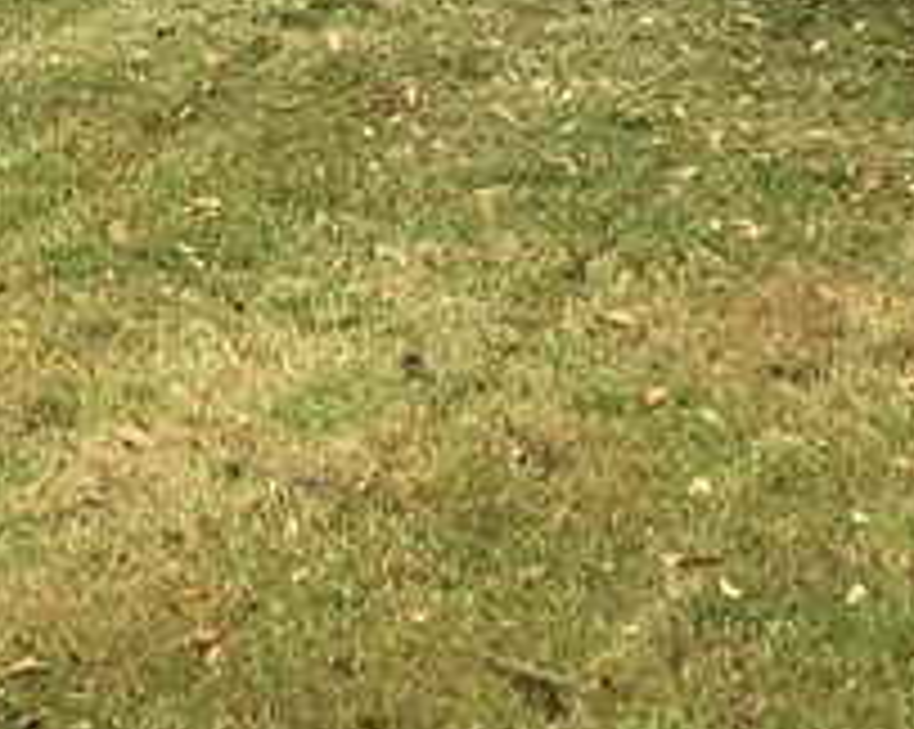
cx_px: 41
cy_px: 45
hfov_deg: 13.3
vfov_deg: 10.7
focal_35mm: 143
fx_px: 3865
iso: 25
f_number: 2.2
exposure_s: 1/1115
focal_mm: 4.15
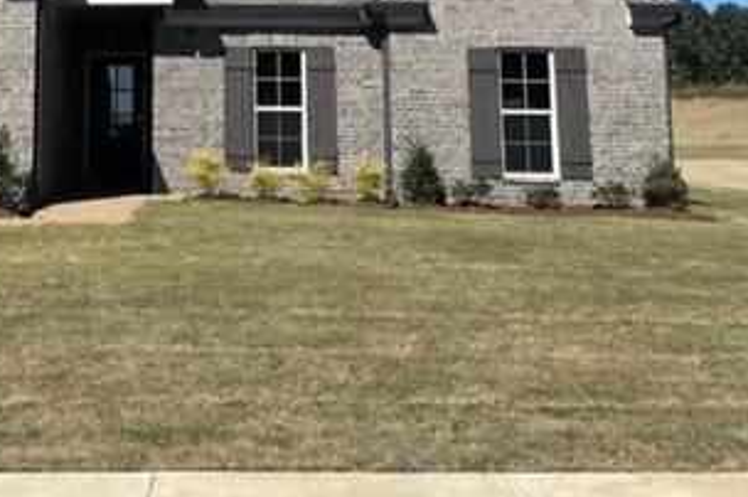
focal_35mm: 57
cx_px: 121
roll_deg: -0.7
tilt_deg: +11.5
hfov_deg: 33.8
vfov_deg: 22.4
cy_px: -49
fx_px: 1183
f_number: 1.6
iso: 32
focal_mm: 4.2
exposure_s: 1/4292
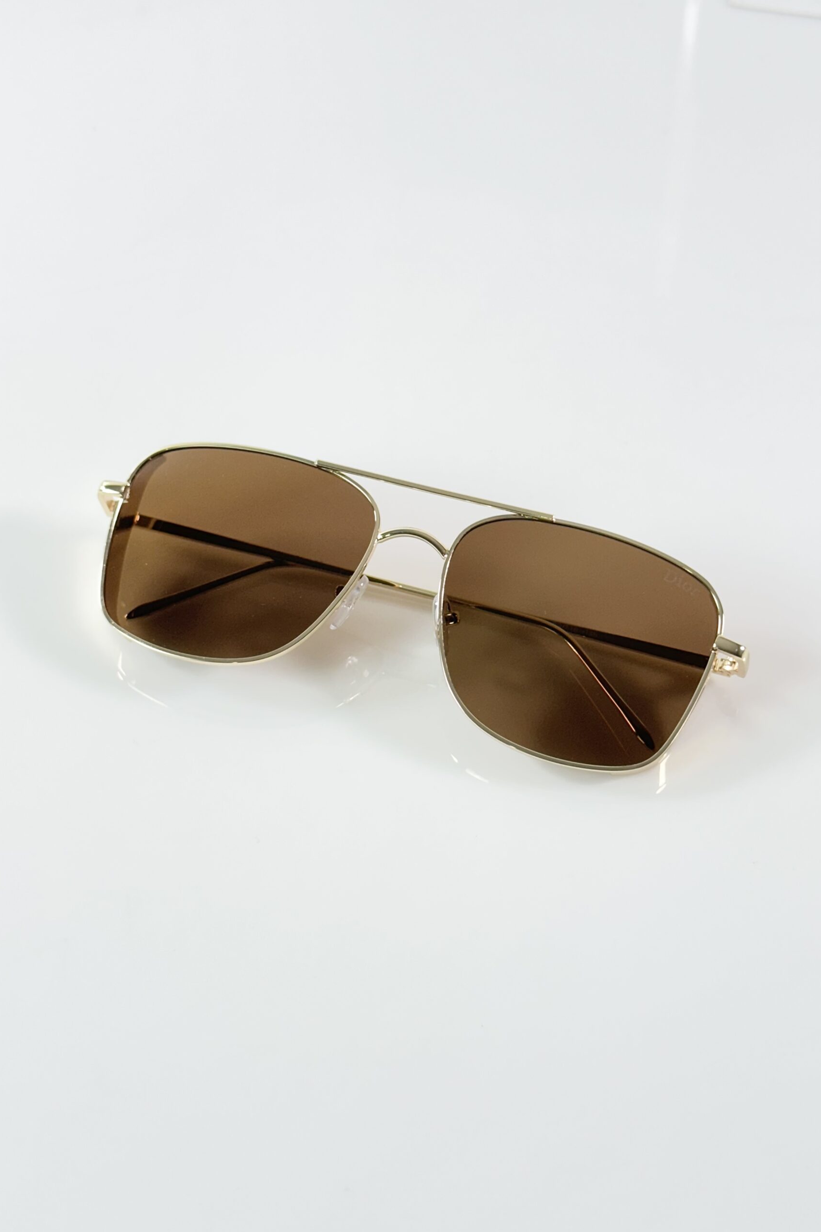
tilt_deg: -48.0
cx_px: 430
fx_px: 1710
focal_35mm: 50
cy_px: 616
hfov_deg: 27.0
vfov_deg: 39.6
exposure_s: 1/100
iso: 64
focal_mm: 6.86
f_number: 1.78
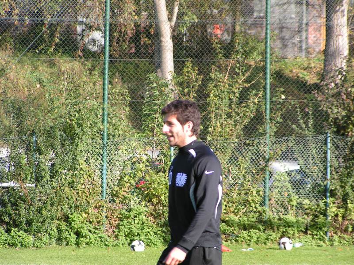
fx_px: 2771
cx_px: 177
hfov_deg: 7.3
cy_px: 132
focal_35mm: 271
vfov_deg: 5.5
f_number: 3.5
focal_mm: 41.4
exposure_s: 1/320
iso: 50
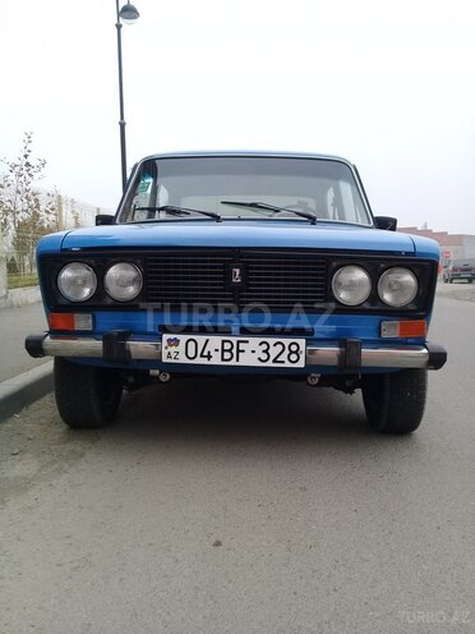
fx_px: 567
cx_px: 238
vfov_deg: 58.4
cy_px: 317
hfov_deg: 45.4
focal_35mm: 31
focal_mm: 3.3
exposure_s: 1/100
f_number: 2.2
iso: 50
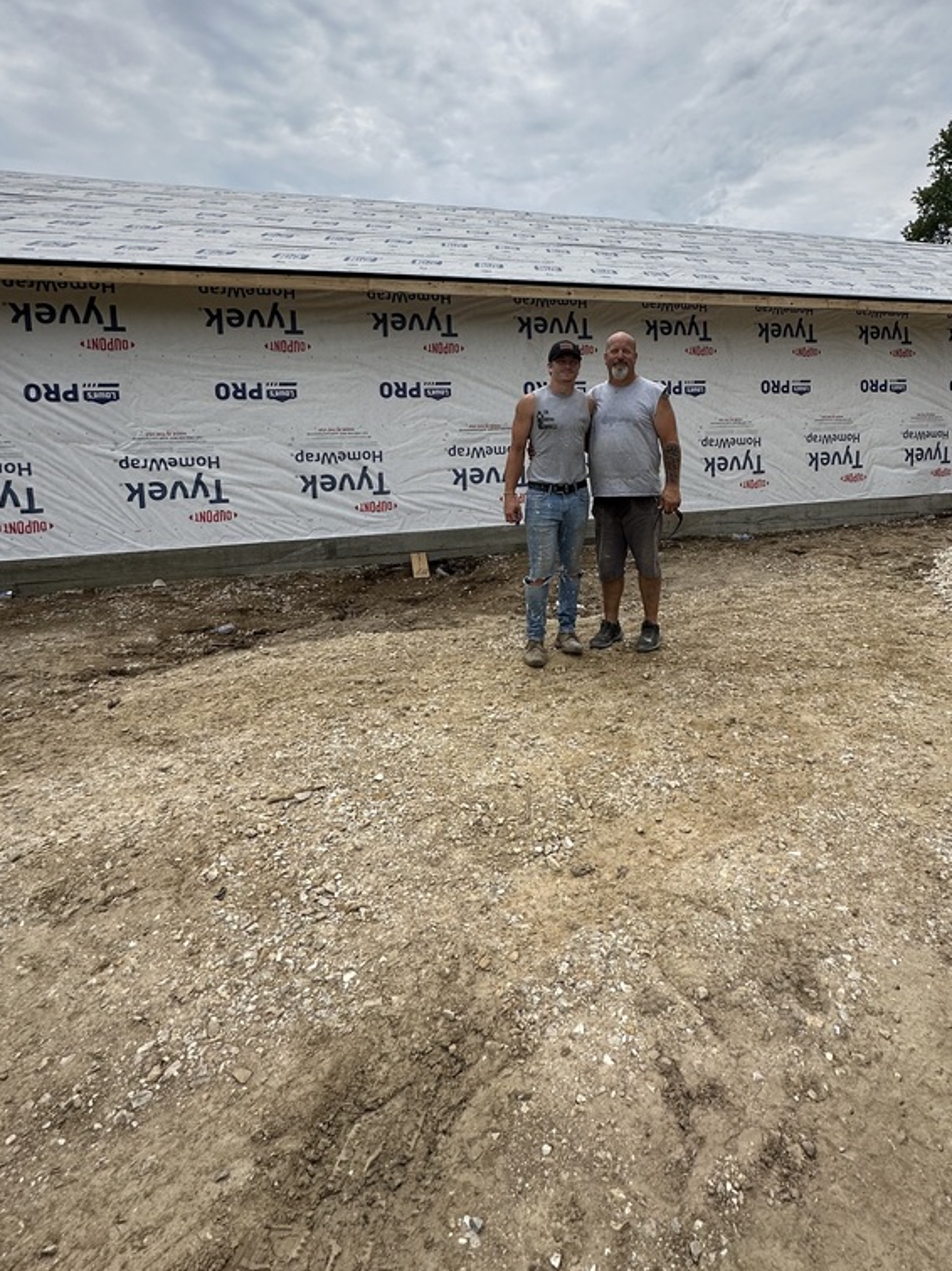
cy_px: 475
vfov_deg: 83.0
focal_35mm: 19
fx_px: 697
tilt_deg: -3.1
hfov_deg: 67.9
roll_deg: +0.1
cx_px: 577
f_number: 2.2
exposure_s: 1/3205
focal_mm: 2.22
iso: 50
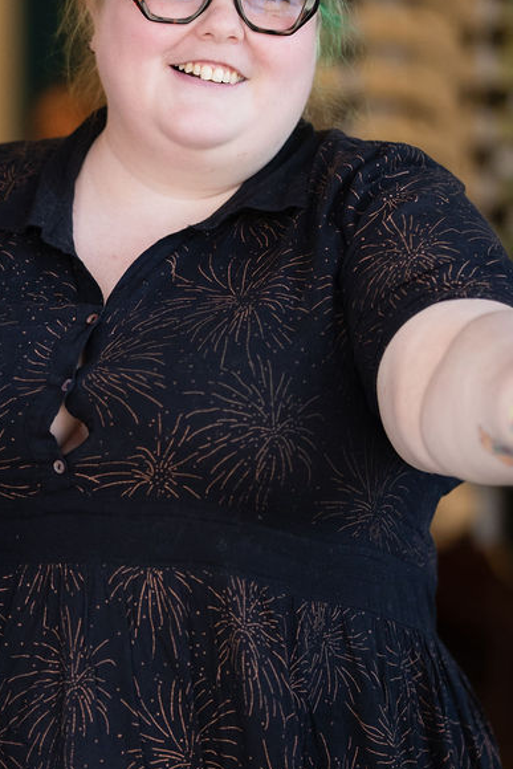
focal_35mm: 225
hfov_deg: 6.1
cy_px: 353
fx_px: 4806
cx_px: 89
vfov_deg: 9.1
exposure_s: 1/1600
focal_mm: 85
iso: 800
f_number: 1.4
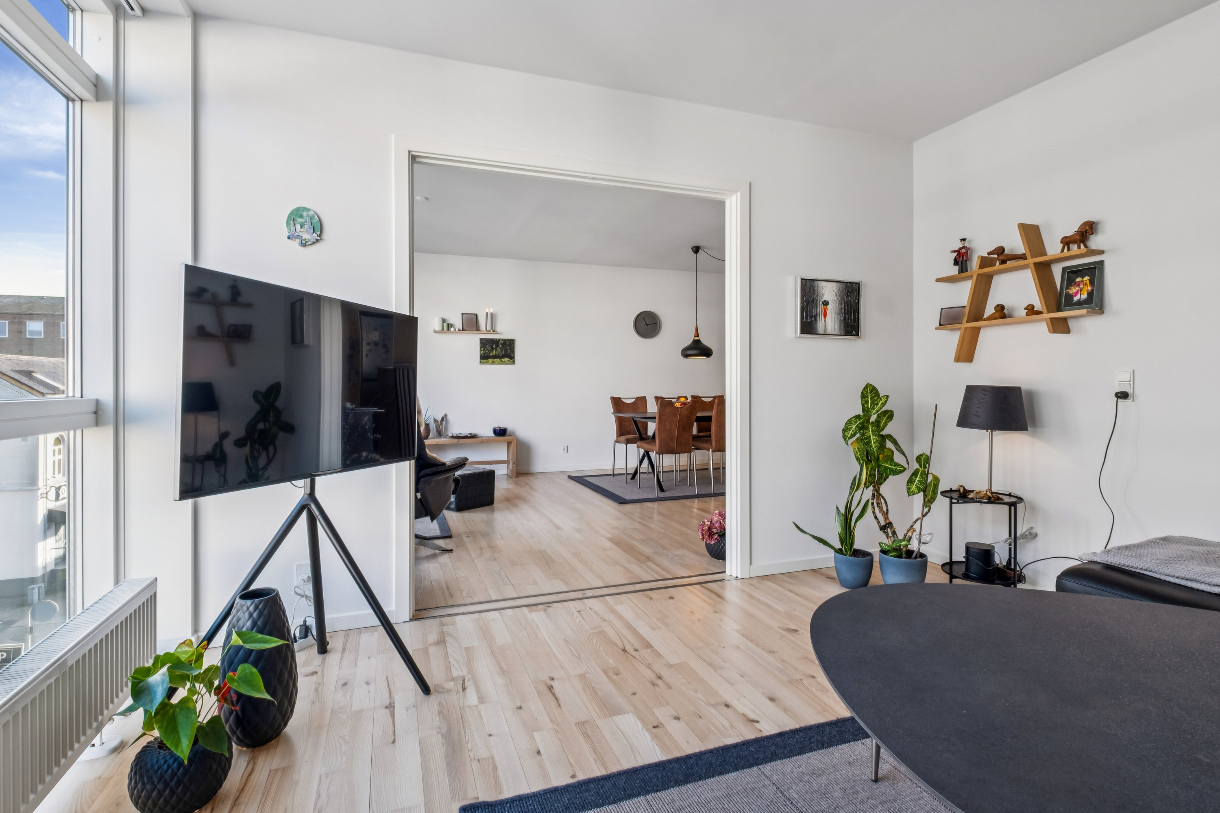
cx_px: 610
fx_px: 576
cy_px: 406
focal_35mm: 17
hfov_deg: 93.3
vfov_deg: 70.4
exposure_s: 1/10
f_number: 10
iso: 200
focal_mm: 11
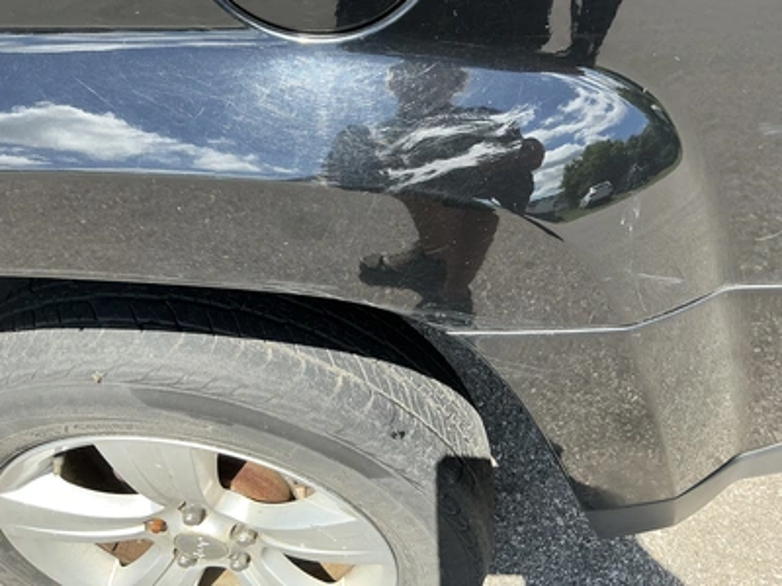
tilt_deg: -41.4
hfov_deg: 63.4
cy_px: 293
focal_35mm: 28
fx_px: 633
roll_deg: +1.5
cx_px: 391
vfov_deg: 49.7
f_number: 1.8
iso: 25
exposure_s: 1/403
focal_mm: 3
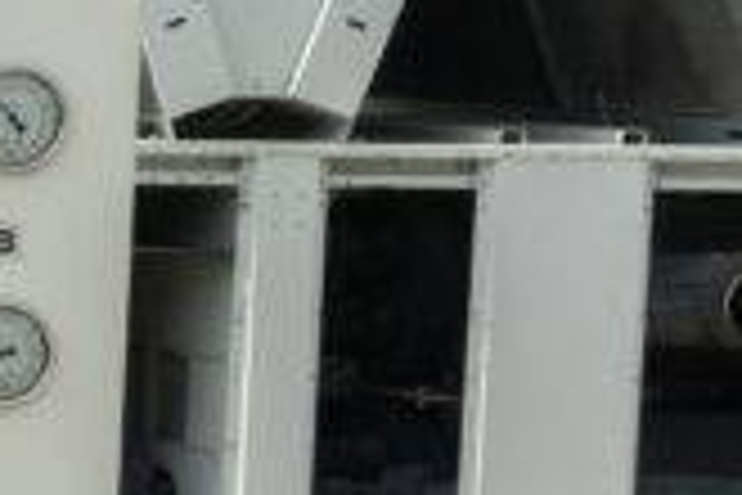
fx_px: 4740
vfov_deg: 5.9
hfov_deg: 7.7
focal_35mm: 230
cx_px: -1556
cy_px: 628
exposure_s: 1/80
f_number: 16
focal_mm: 37
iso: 160
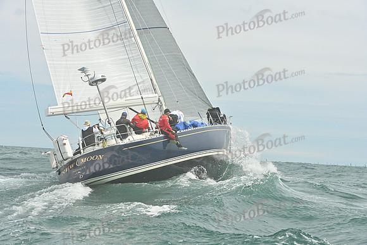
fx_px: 714
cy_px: 122
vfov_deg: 19.5
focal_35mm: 70
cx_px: 184
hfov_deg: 28.8
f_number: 9
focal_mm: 70
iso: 320
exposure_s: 1/1250
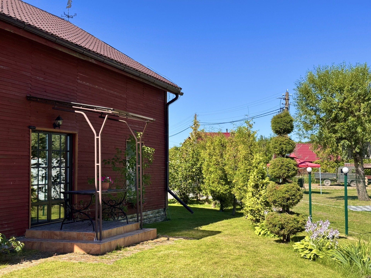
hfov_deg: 39.7
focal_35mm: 48
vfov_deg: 30.3
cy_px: 139
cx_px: 186
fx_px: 514
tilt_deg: +2.4
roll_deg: +0.9
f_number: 1.78
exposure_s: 1/3096
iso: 64
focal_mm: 6.76
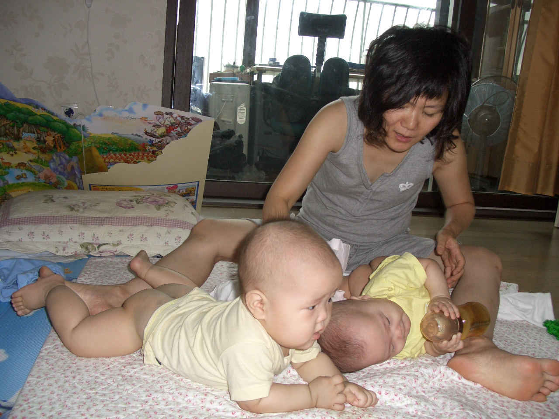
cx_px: 280
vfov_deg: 42.9
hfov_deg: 55.4
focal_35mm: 33
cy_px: 210
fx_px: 533
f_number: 2.8
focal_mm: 7.1
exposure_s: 1/60
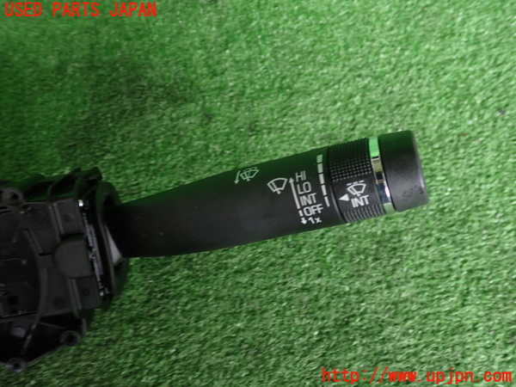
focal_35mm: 30
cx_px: 258
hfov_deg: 60.0
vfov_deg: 46.8
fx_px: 447
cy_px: 194
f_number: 2.3
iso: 200
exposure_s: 1/40
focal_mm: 5.4
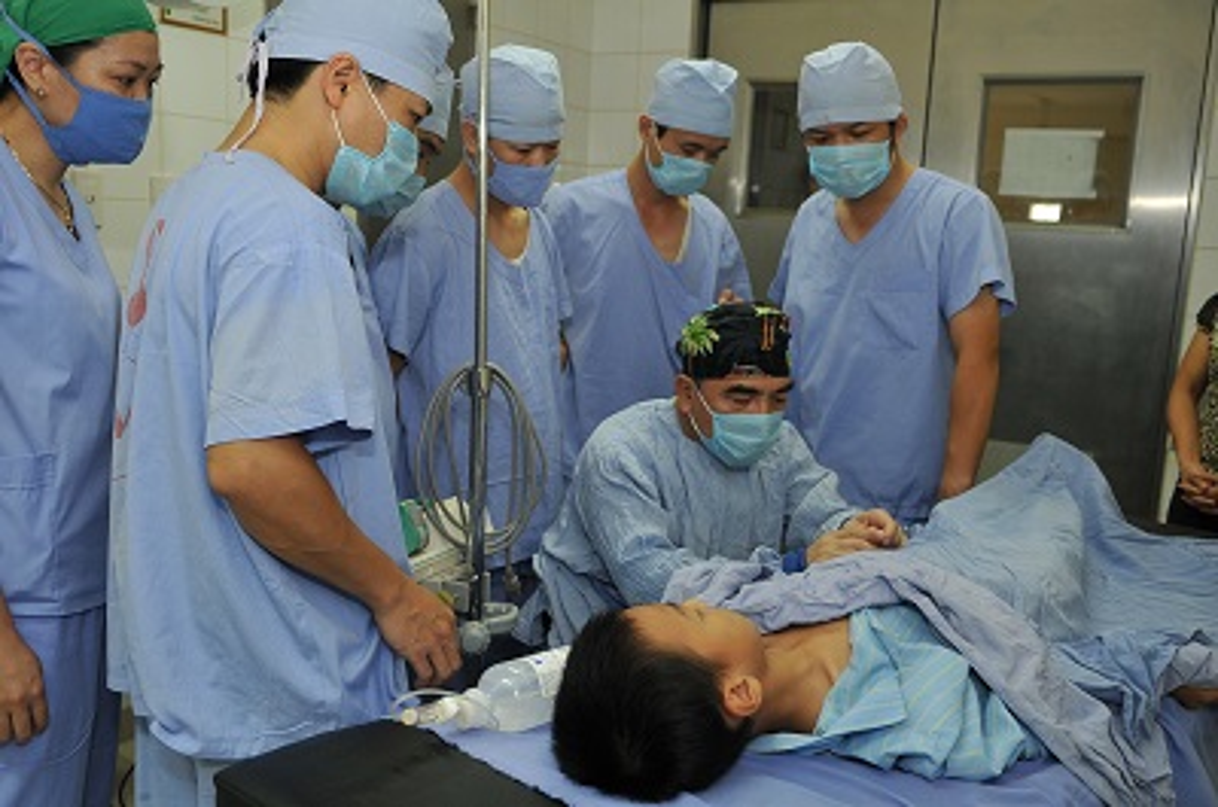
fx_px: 1165
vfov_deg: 38.2
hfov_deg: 55.2
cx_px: 609
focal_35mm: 34
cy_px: 404
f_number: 3.5
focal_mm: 23
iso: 500
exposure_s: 1/125
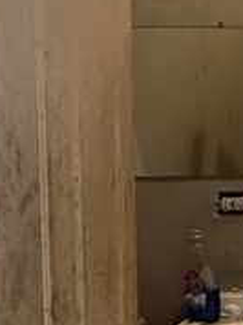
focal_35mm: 85
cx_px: 541
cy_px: 175
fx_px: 798
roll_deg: -0.8
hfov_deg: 13.7
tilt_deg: -4.9
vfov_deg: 23.0
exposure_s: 1/60
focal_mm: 2.22
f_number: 2.2
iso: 640
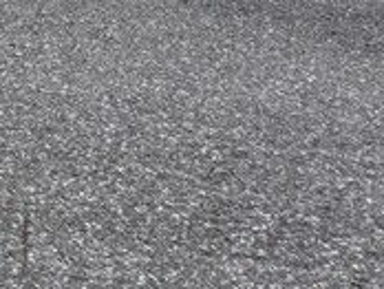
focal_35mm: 153
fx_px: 1700
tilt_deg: -0.2
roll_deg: +1.6
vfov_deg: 8.8
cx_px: -607
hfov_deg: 10.6
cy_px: -399
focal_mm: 5.96
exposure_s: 1/6711
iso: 50
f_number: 1.6
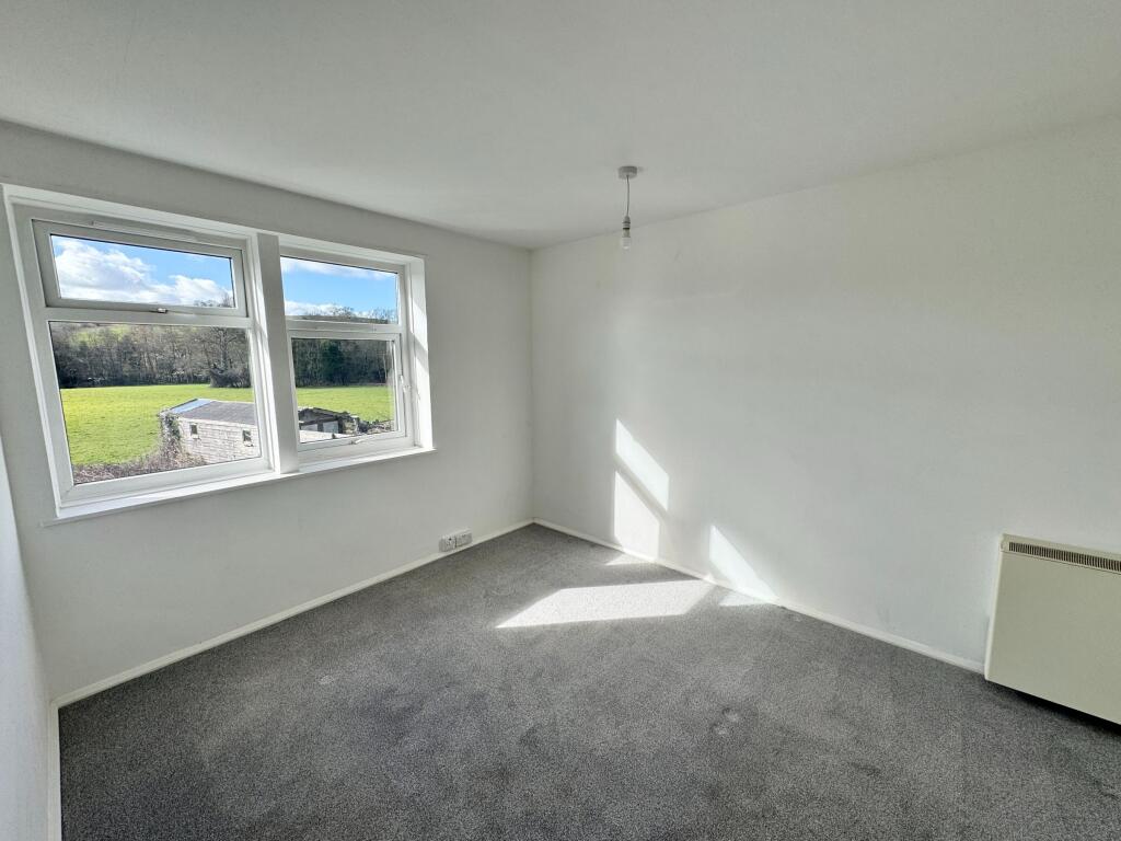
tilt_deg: -8.0
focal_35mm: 14
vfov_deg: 85.7
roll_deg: +0.0
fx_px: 453
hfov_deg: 102.1
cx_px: 560
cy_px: 420
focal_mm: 2.22
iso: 40
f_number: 2.2
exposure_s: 1/470
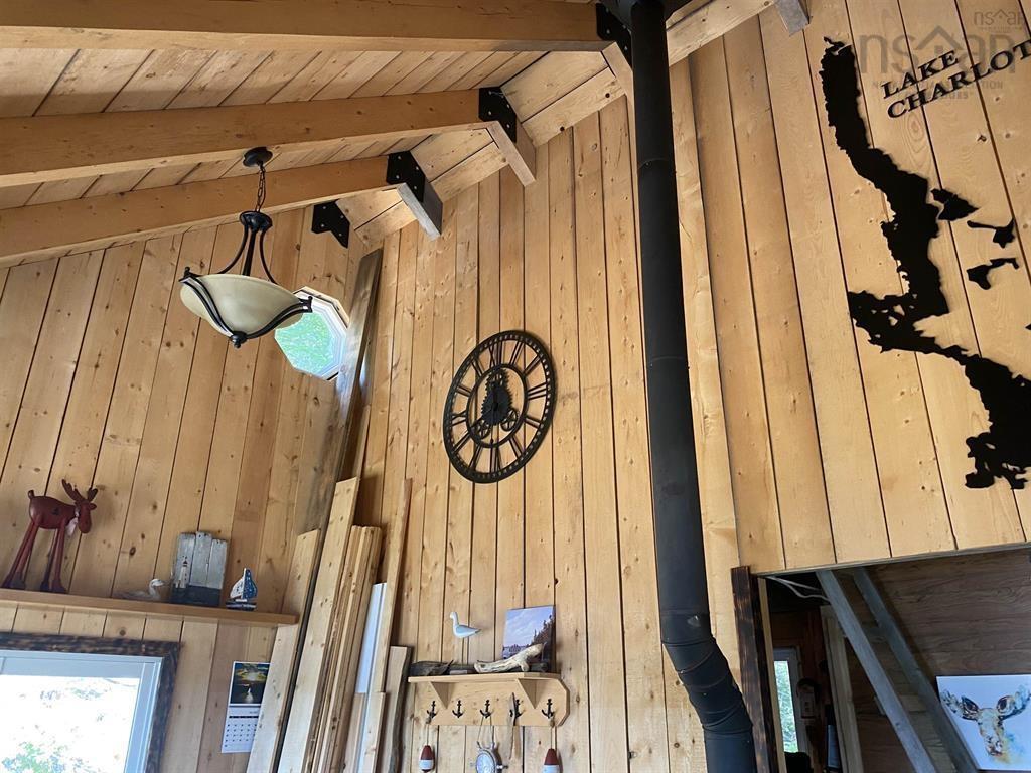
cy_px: 386
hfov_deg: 67.3
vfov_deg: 53.1
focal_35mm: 26
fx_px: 774
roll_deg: +0.4
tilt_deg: +21.1
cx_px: 516
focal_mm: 4.25
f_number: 1.8
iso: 125
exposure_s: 1/60
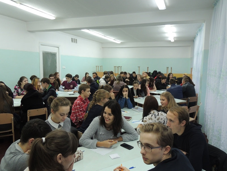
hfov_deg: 63.4
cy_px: 86
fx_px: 184
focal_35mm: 28
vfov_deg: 49.7
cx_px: 114
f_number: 3.1
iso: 280
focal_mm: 4.9
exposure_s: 1/30
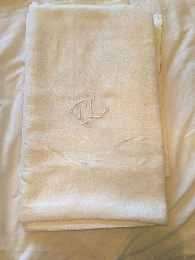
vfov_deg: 61.7
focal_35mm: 29
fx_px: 218
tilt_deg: -76.1
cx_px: 98
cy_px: 130
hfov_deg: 48.2
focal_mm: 4.15
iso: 125
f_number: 2.2
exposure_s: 1/33
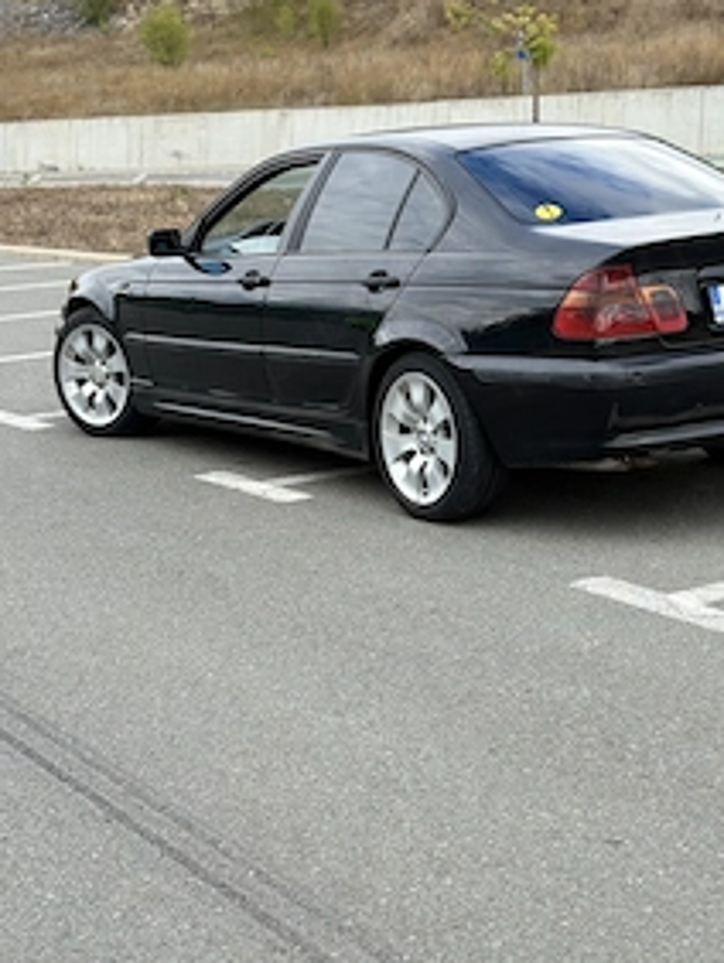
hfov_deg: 21.6
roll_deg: +0.3
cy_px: 359
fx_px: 1893
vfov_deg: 28.4
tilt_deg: -6.4
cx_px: 488
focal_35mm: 68
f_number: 1.78
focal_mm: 6.76
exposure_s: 1/1403
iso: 80
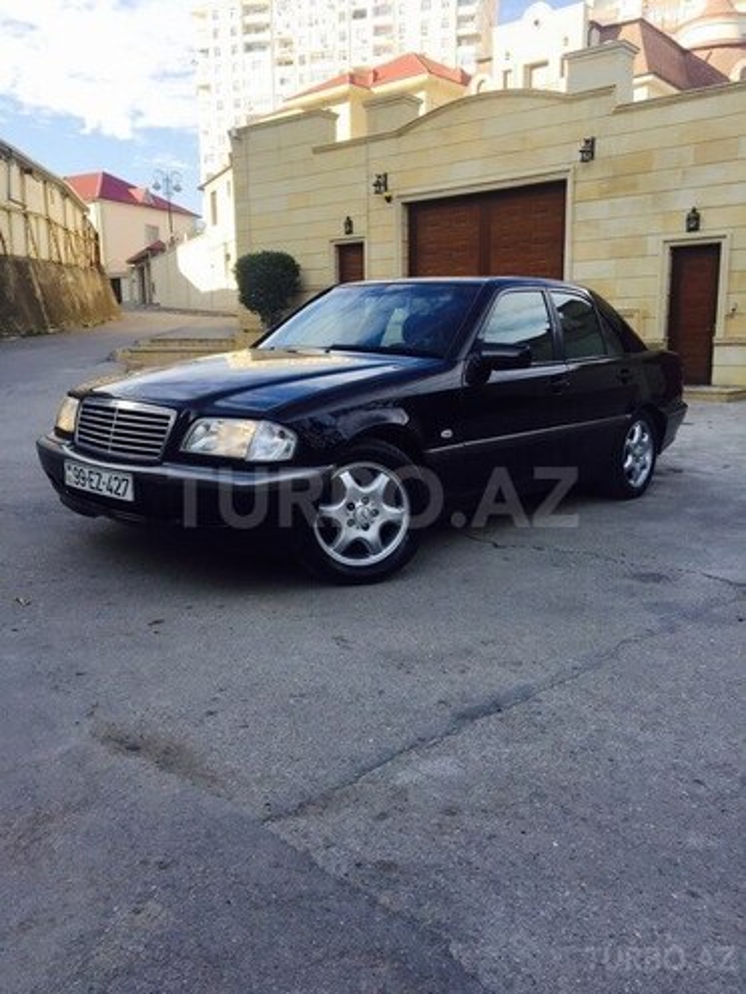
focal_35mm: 29
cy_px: 497
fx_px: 833
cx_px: 373
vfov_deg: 61.7
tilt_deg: -11.5
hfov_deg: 48.2
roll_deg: +0.4
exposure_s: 1/719
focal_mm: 4.15
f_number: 2.2
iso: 32
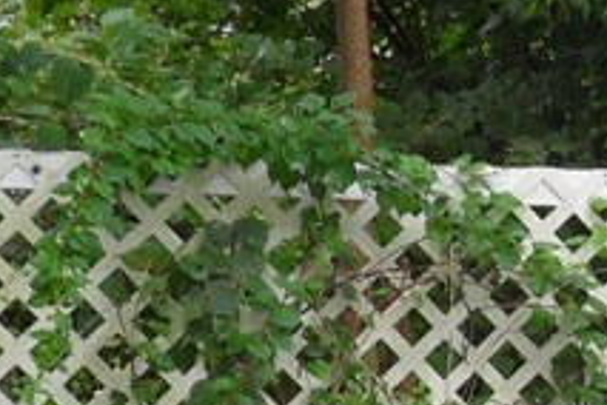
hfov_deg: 9.0
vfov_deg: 6.0
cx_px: 809
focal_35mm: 225
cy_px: 608
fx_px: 3793
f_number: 4.2
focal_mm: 7.9
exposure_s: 1/45
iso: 100
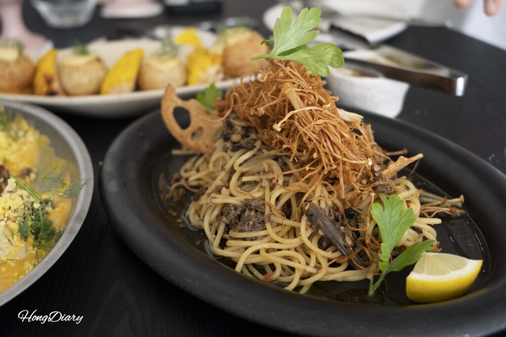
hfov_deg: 41.9
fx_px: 661
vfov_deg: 28.7
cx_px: 253
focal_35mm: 47
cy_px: 168
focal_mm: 47
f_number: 5.6
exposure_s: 1/60
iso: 500
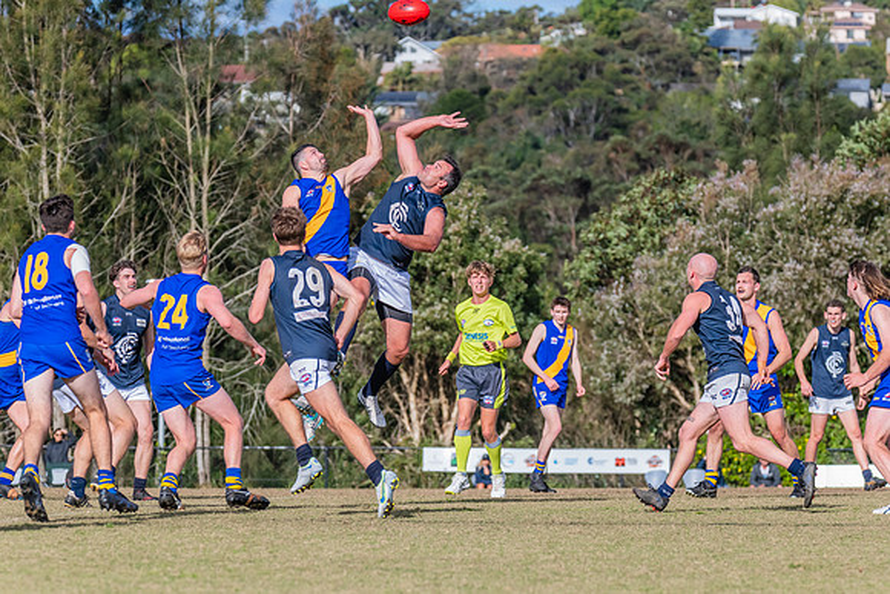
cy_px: 297
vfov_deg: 5.5
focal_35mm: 248
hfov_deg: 8.3
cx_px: 445
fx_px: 6144
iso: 800
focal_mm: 240
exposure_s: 1/2000
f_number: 8
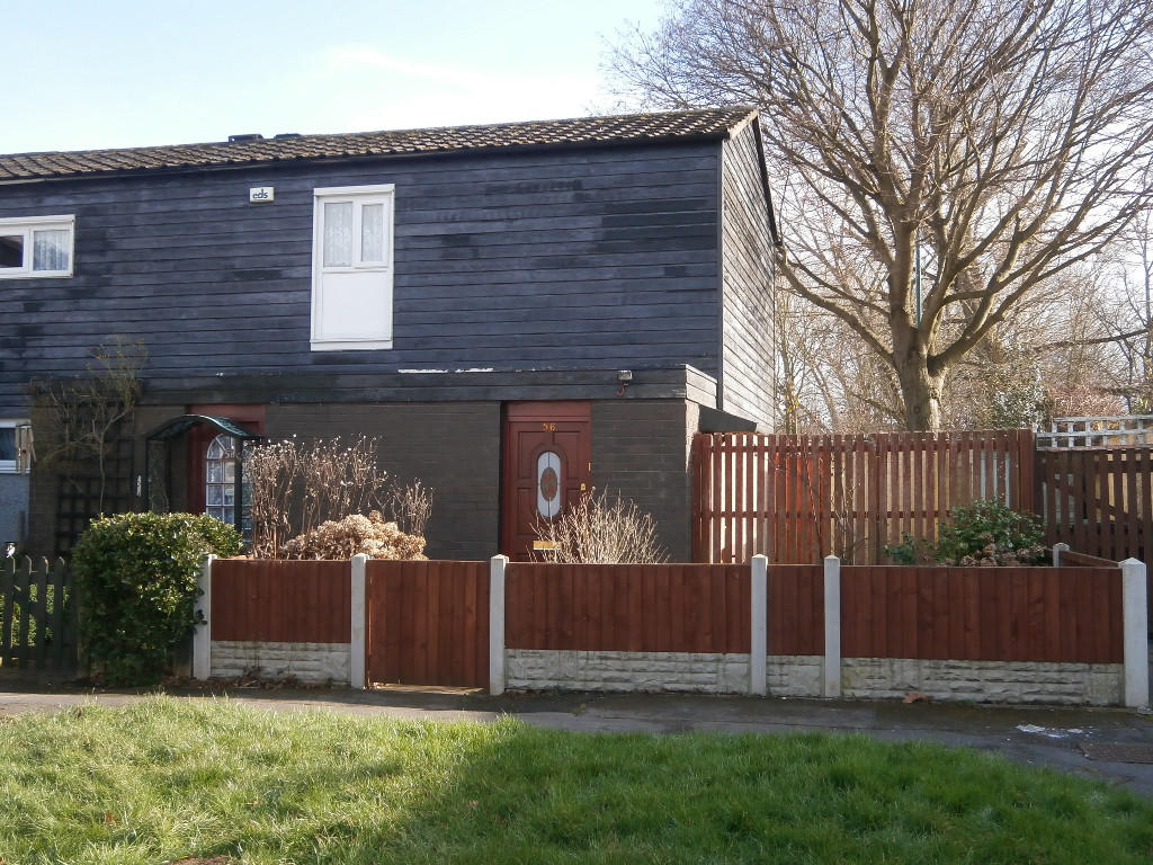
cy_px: 432
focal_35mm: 36
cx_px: 576
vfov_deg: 39.7
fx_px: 1199
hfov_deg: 51.4
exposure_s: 1/200
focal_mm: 6.4
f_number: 3.1
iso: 80
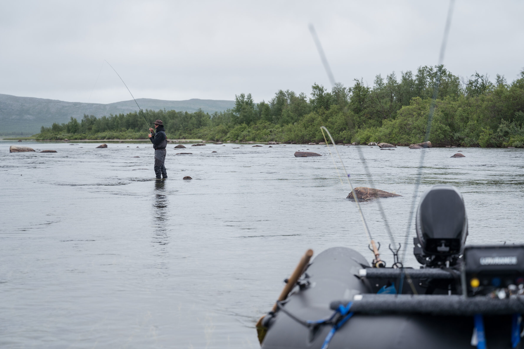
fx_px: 1076
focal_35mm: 74
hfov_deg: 27.4
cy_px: 183
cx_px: 267
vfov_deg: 18.4
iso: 100
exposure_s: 1/640
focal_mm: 70
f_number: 4
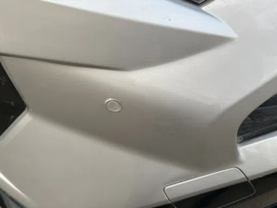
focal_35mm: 38
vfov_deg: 37.6
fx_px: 304
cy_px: 88
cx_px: 107
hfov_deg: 48.6
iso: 80
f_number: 1.78
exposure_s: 1/370
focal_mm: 6.86
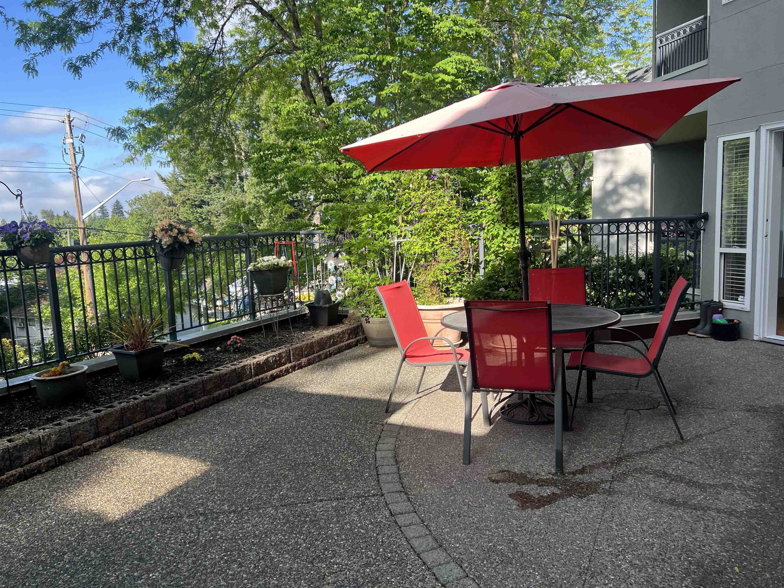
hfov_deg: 67.3
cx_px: 392
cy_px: 294
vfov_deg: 53.1
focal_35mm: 26
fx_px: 589
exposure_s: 1/611
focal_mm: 5.7
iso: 50
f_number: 1.5
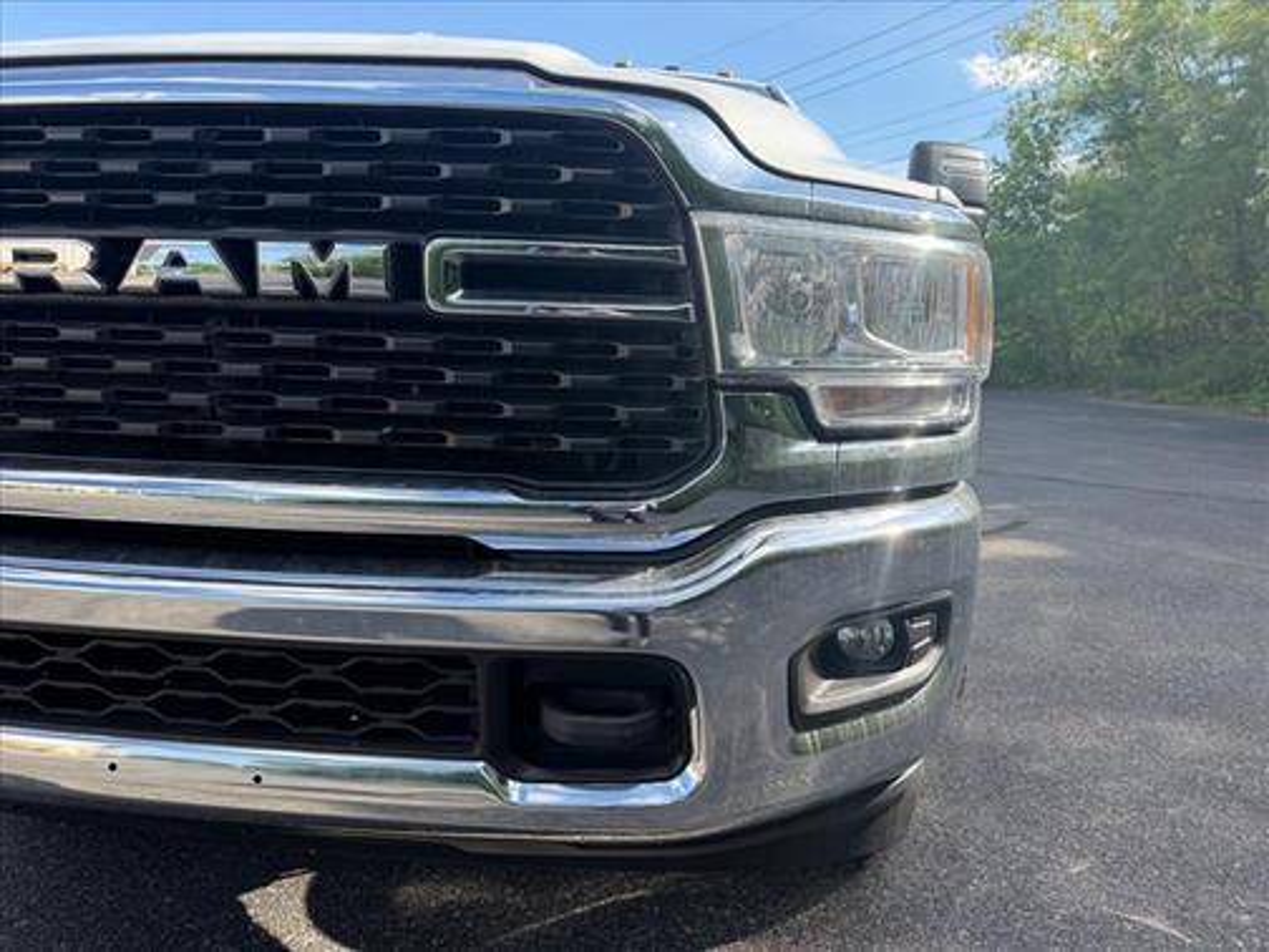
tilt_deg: -9.0
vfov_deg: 56.8
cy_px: 476
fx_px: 880
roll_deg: +0.3
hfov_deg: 71.6
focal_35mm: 24
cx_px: 634
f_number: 1.78
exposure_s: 1/1493
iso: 100
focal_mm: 6.76
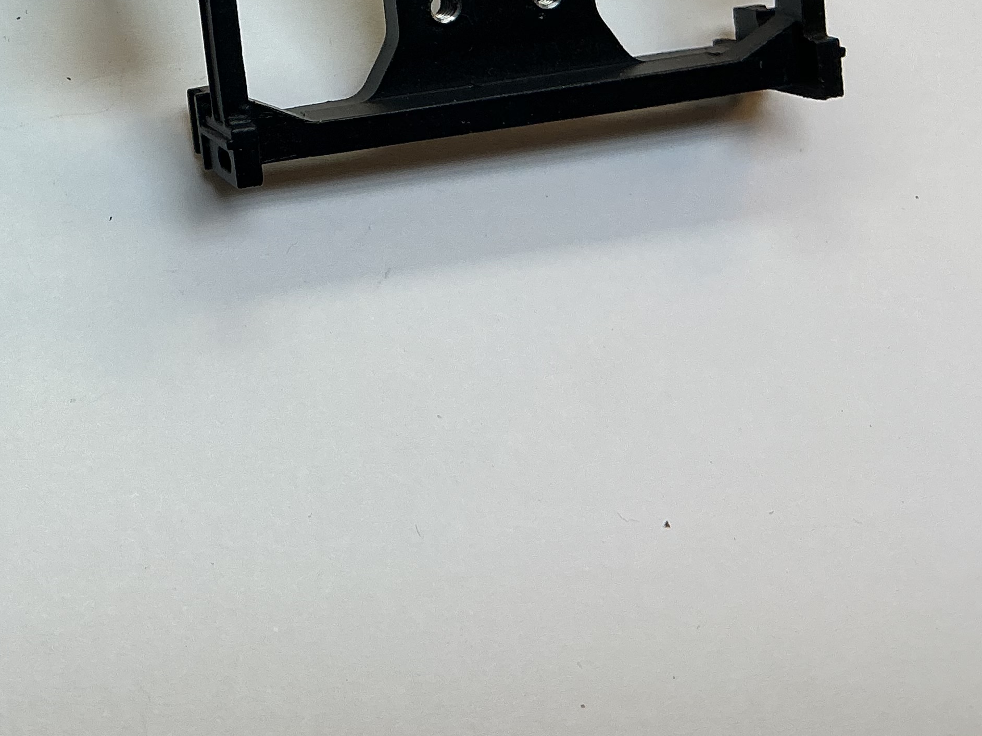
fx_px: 1759
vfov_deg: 22.8
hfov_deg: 29.0
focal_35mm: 62
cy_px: 14
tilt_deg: -59.5
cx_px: -24
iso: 32
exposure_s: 1/120
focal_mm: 3
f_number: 1.8
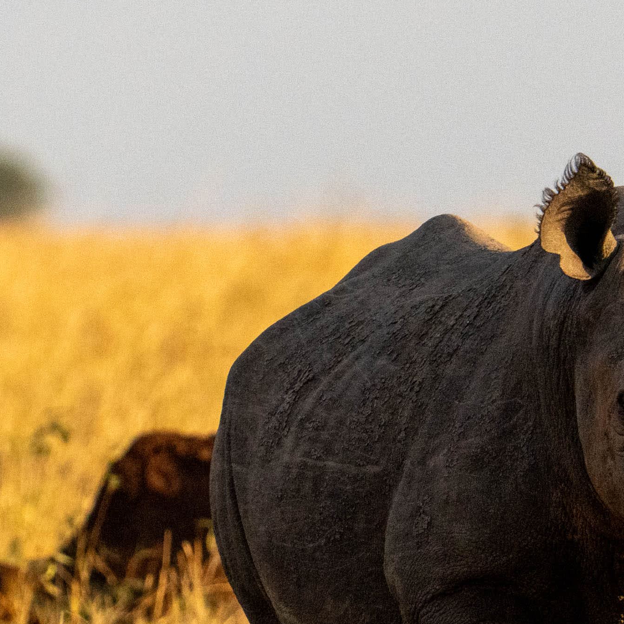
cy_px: 406
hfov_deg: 1.0
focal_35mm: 1702
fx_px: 34711
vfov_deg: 1.0
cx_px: 482
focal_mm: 500
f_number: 6.3
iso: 3200
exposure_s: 1/2000
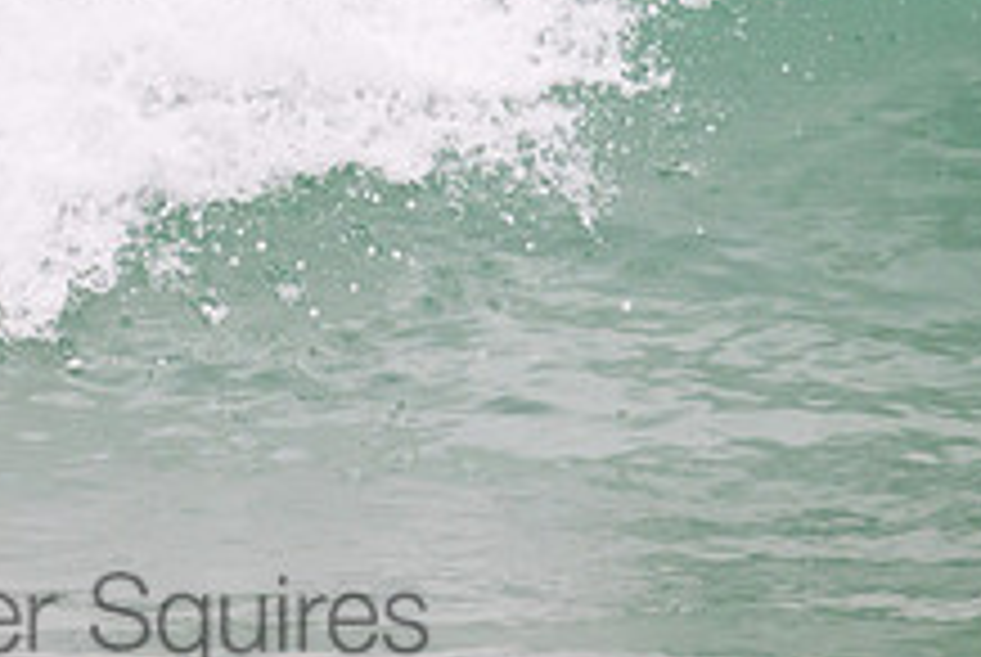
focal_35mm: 2269
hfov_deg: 0.9
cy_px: -183
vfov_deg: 0.6
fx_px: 61913
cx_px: 5
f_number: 11
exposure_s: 1/1250
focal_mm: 800
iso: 1250
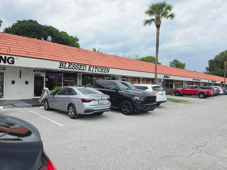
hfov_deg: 73.9
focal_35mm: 23
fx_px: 151
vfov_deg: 58.9
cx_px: 114
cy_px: 85
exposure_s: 1/2579
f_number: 1.4
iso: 64
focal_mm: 6.5
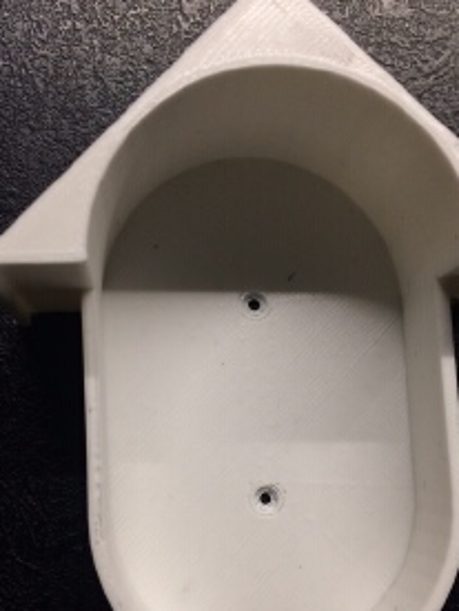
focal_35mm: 42
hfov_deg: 34.3
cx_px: 266
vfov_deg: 44.5
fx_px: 743
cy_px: 374
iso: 64
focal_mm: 4.15
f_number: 2.2
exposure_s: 1/33
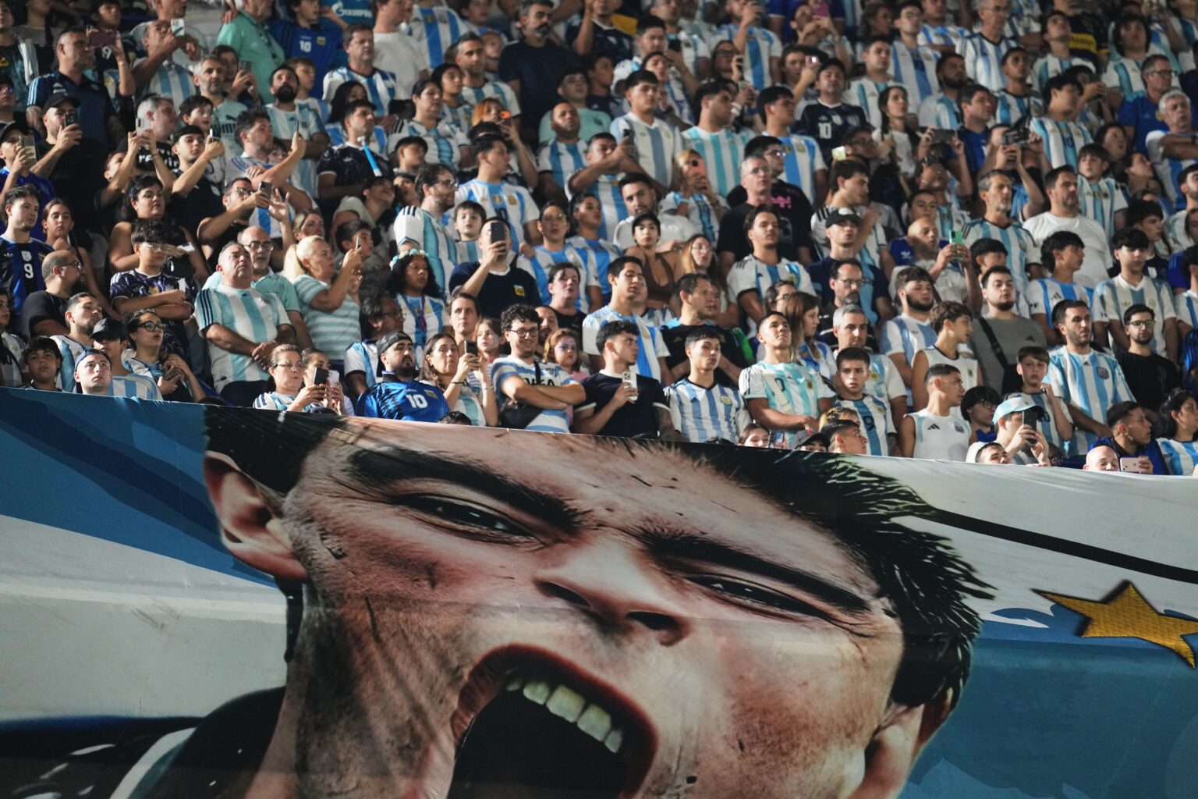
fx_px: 9983
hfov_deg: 6.9
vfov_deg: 4.6
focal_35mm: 300
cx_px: 599
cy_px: 400
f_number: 2.8
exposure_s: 1/640
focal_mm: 300
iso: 2500
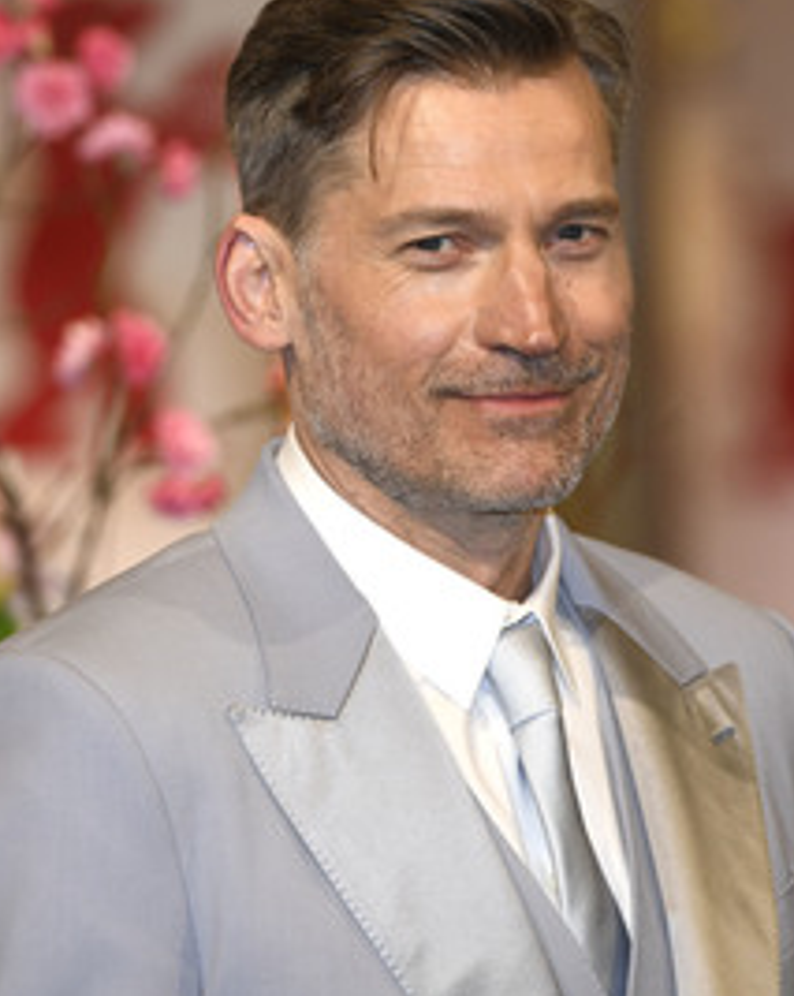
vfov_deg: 6.1
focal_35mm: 317
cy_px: 444
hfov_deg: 4.9
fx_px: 9328
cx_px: 356
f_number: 4.5
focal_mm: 200
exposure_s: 1/400
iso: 1000
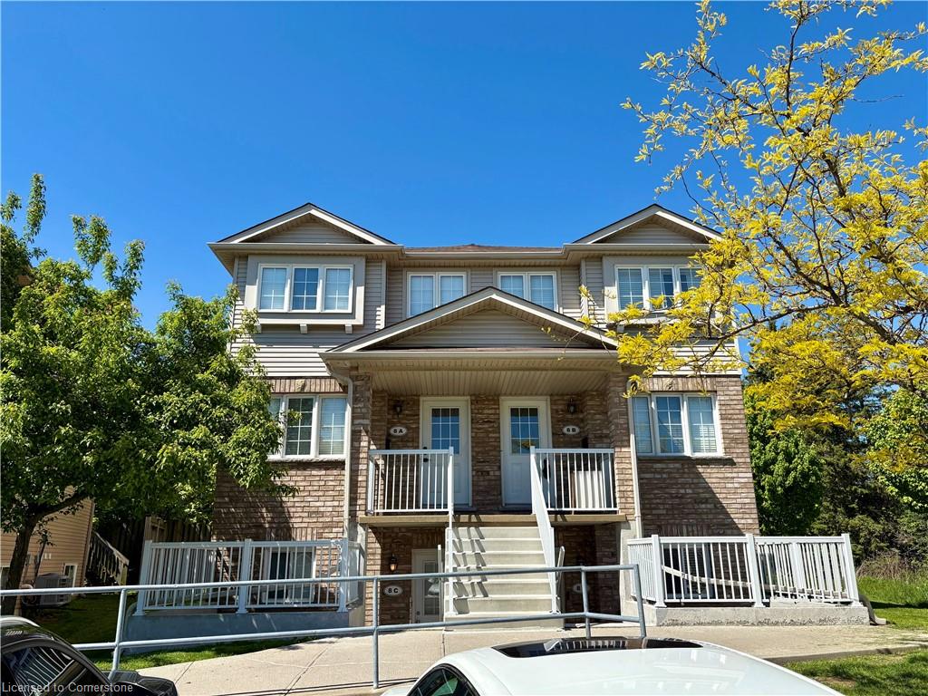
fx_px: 697
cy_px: 348
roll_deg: +1.3
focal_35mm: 26
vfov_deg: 53.1
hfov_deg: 67.3
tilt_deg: +16.5
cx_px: 464
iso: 50
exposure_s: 1/3125
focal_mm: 5.96
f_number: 1.6
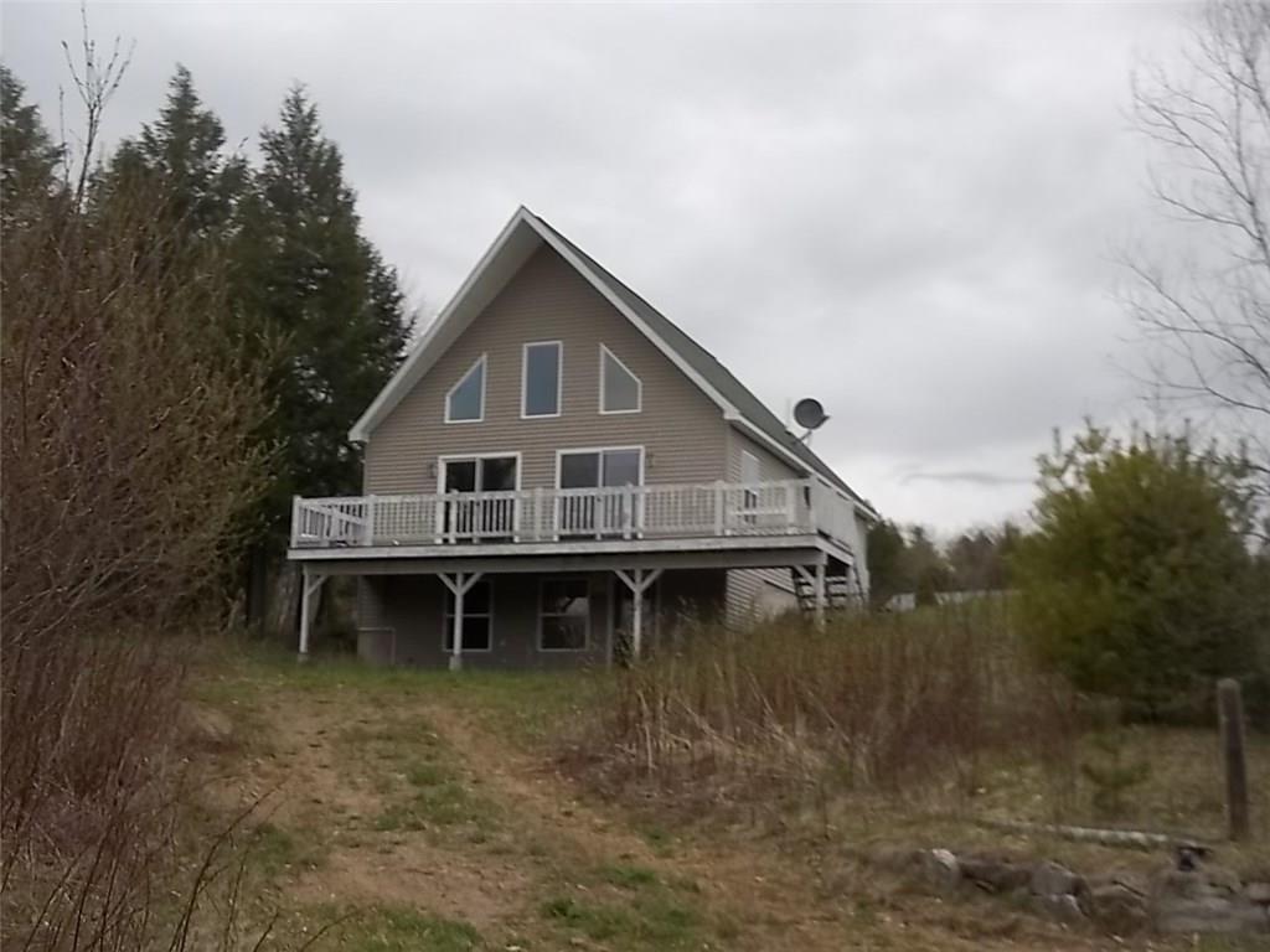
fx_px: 1688
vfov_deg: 31.5
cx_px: 635
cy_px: 476
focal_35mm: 46
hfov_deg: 41.2
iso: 80
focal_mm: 8.3
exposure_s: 1/200
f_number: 8.8
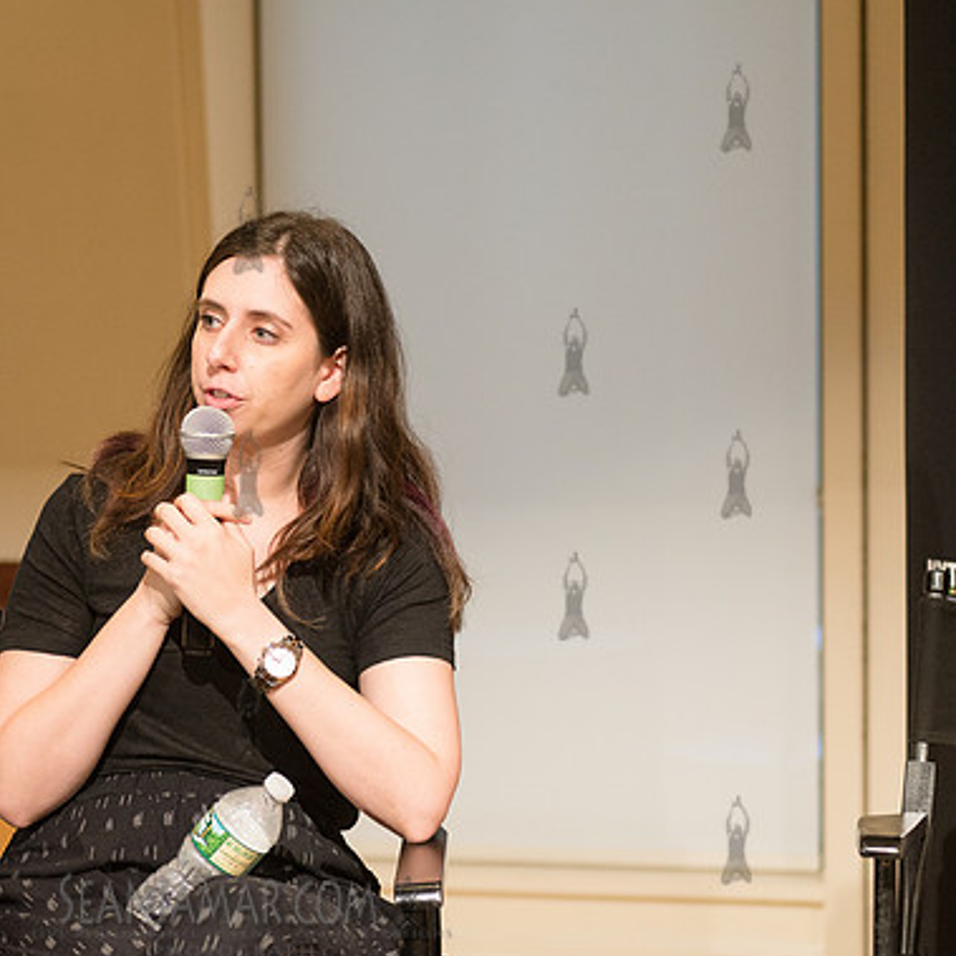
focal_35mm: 104
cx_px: 247
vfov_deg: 16.7
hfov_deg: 16.7
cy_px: 473
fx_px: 3250
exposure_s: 1/250
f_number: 4
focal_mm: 80
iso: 2500
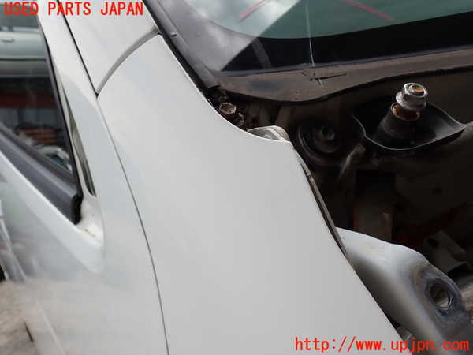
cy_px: 178
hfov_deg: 51.4
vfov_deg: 39.7
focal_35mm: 36
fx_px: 492
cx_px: 236
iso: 100
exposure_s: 1/500
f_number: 3.5
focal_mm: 6.37
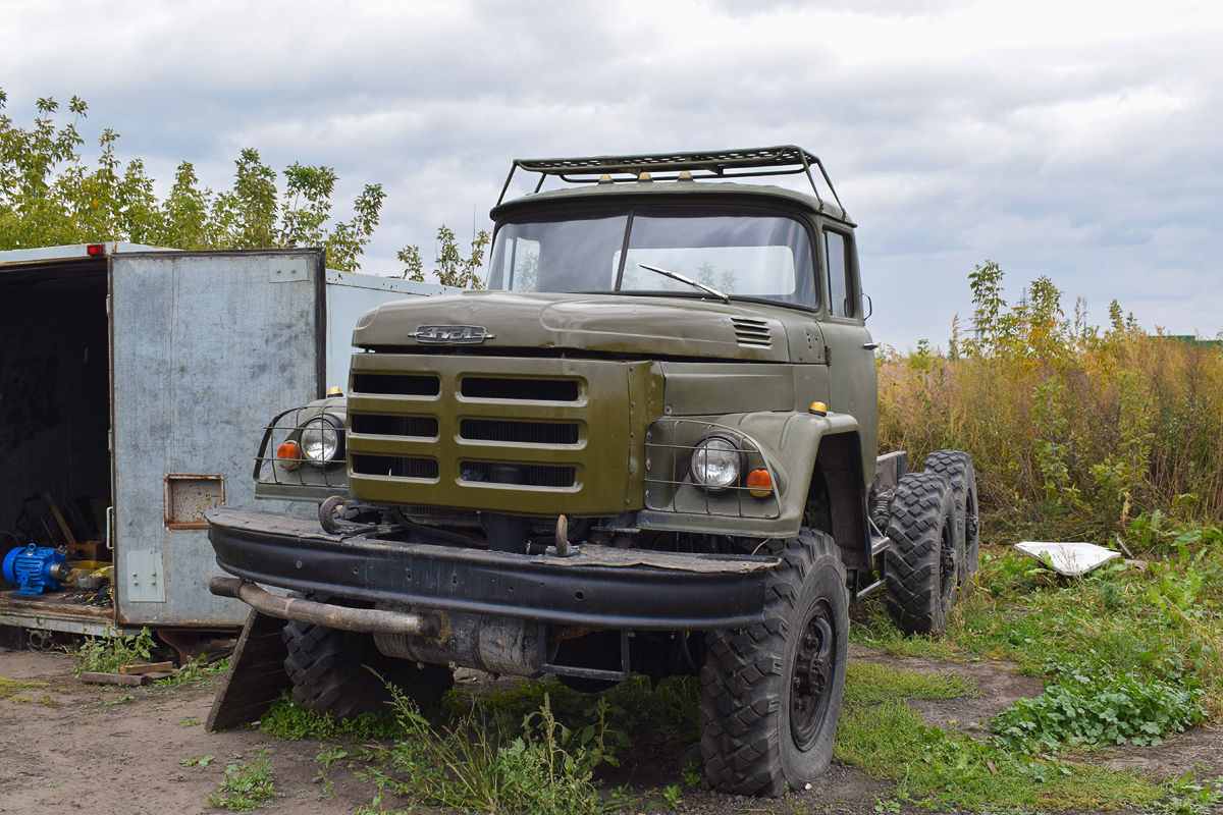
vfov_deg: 38.4
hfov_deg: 55.1
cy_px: 408
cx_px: 612
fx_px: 1172
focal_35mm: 34
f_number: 7.1
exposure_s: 1/200
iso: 400
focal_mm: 23
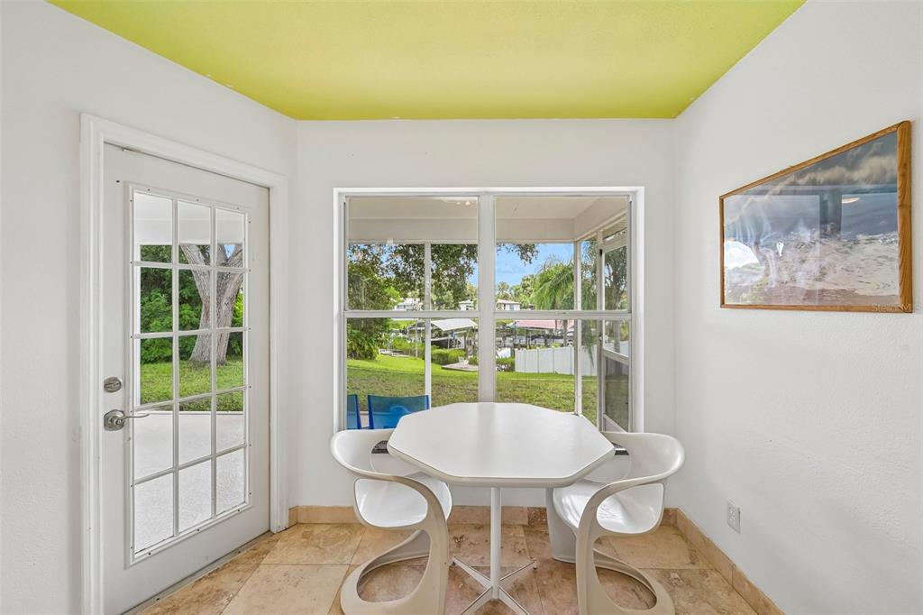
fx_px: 359
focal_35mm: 14
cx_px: 462
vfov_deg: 81.2
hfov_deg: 104.3
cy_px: 308
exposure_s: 1/100
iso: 400
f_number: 8
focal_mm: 14
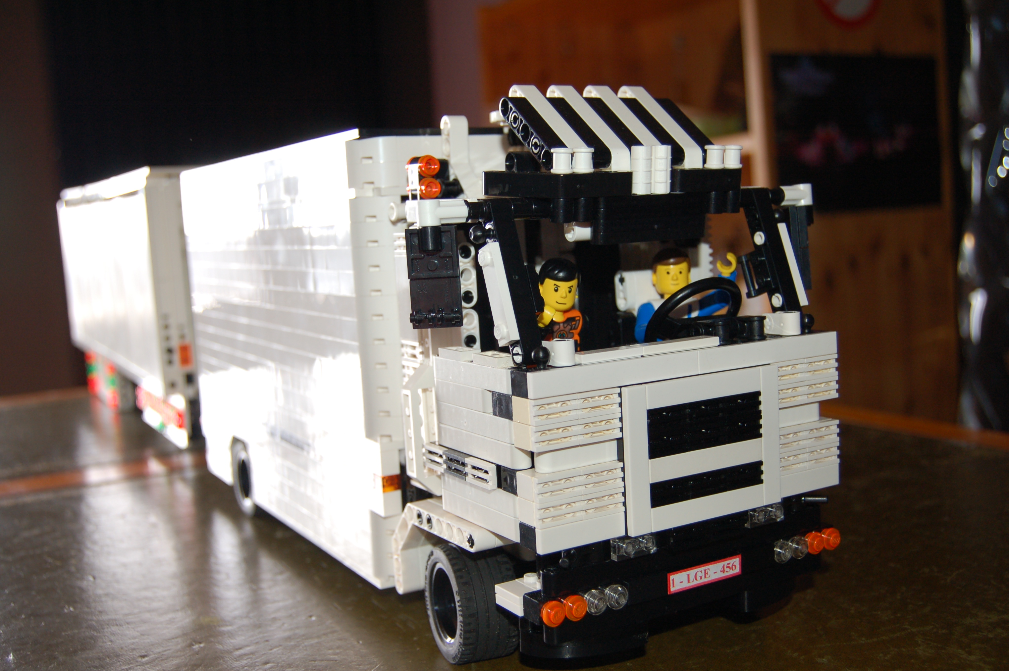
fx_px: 1092
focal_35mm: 39
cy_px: 336
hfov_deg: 49.6
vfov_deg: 34.1
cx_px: 504
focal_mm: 26
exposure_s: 1/60
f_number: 4
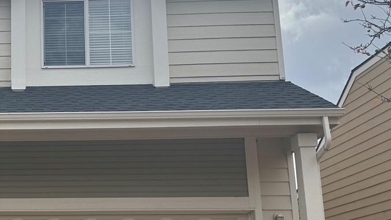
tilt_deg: +10.4
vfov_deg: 19.3
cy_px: 167
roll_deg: +0.2
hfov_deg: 31.3
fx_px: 643
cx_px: -1
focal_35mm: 62
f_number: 1.78
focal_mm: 6.76
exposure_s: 1/2833
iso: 80
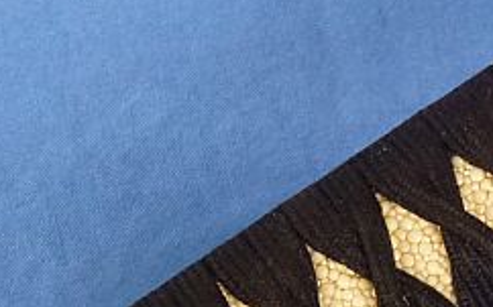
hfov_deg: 13.0
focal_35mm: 158
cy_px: 205
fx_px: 2122
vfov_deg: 8.3
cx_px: 542
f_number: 4
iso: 320
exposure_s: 1/80
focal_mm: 8
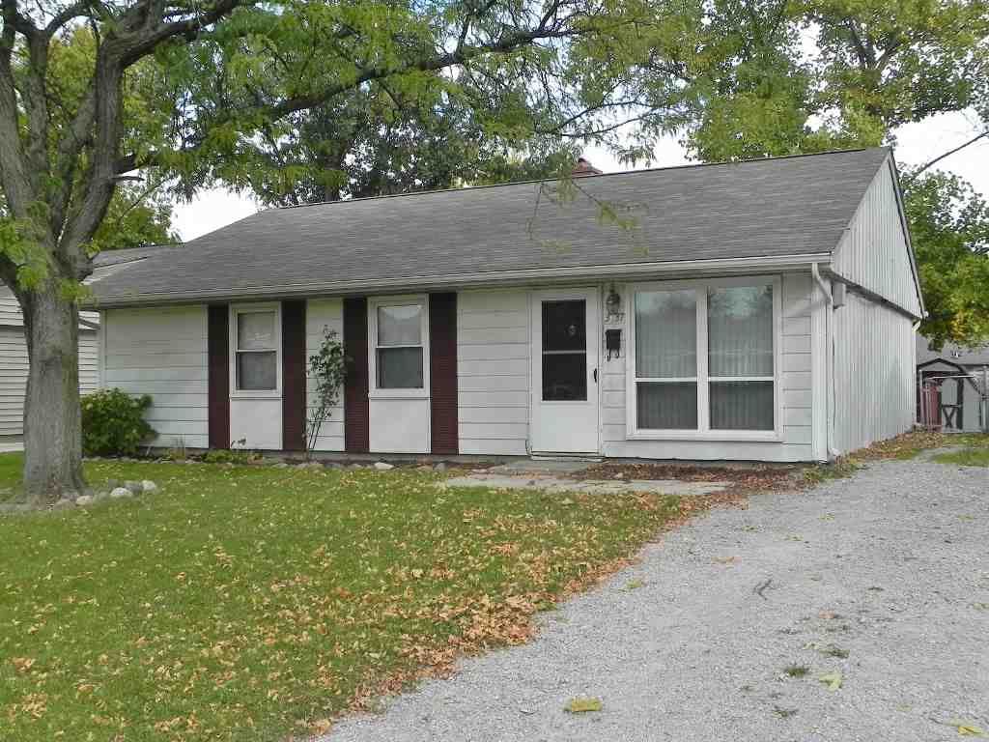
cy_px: 371
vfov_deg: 38.7
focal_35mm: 37
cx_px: 494
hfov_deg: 50.1
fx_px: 1057
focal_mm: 6.6
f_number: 5.6
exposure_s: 1/270
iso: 160
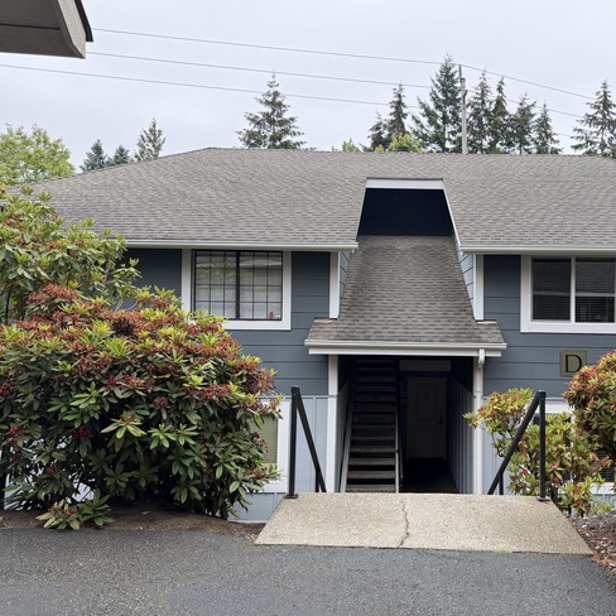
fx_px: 584
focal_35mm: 29
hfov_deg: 54.5
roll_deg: +0.0
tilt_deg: +1.3
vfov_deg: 55.6
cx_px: 410
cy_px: 304
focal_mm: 6.76
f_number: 1.78
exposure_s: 1/593
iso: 100
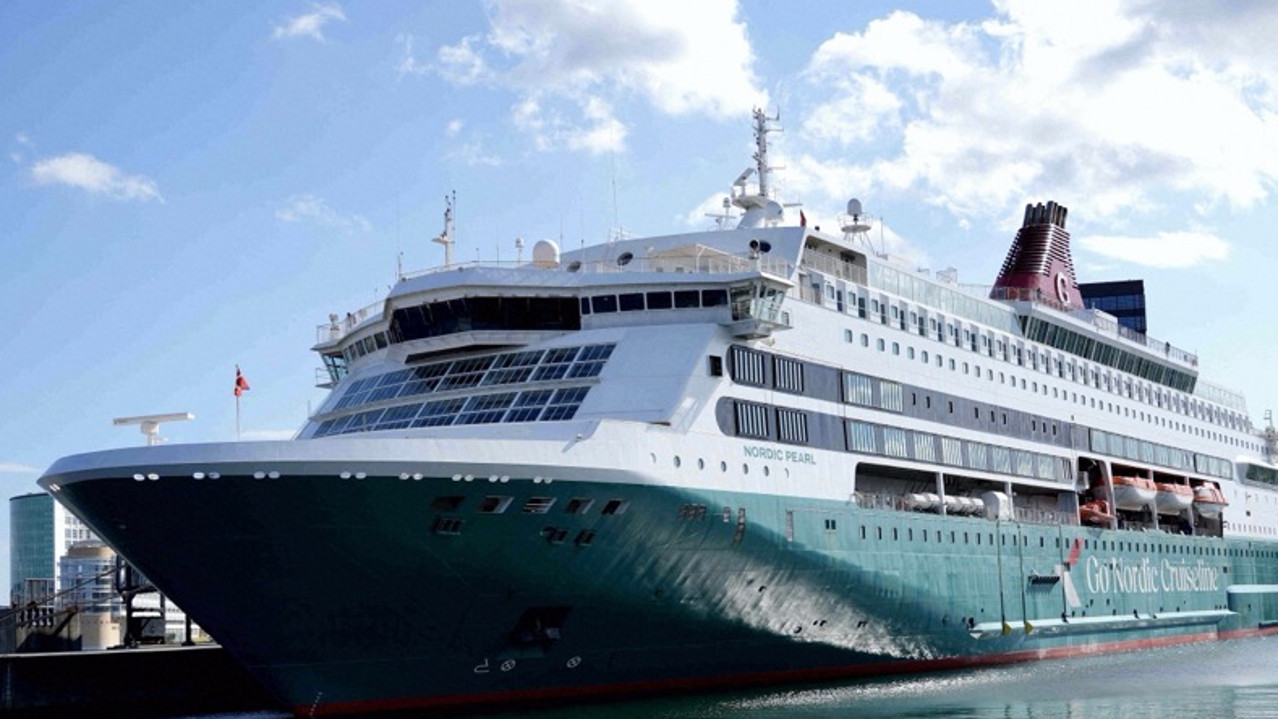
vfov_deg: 23.4
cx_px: 727
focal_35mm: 51
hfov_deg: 40.5
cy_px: 491
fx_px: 1728
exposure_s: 1/1250
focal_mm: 32
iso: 100
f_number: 4
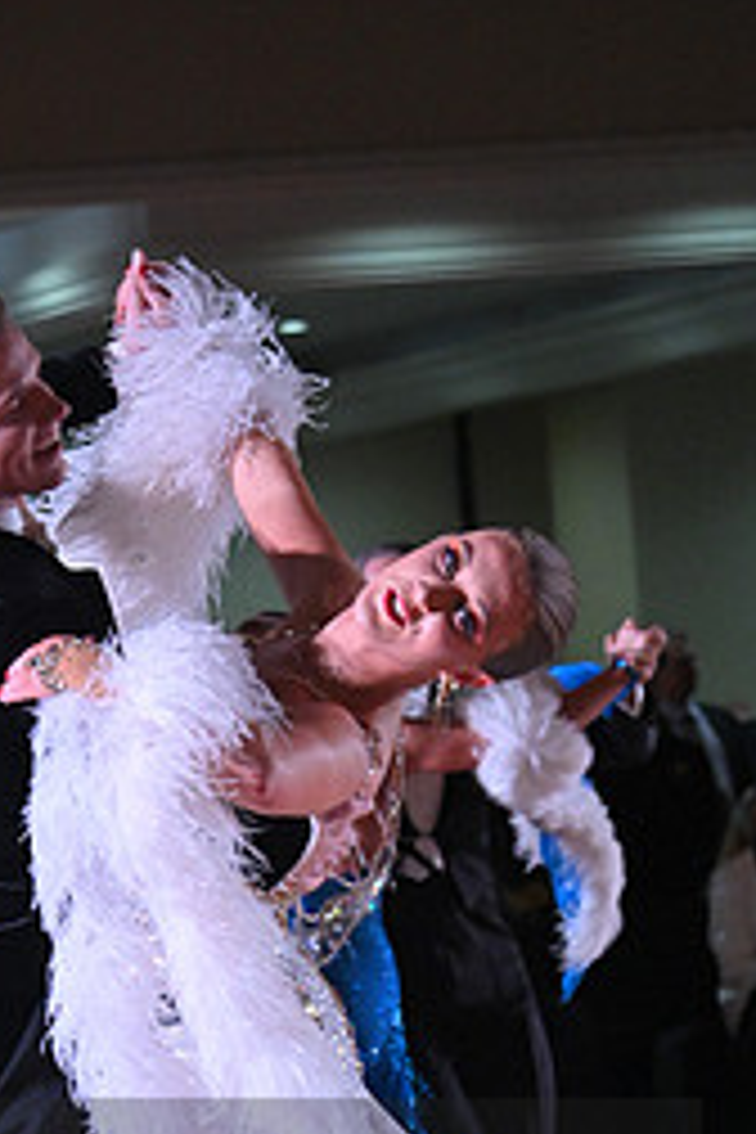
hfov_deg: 5.0
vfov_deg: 7.4
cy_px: 1251
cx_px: 83
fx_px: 8693
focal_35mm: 276
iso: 4000
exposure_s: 1/400
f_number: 5.6
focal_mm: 120
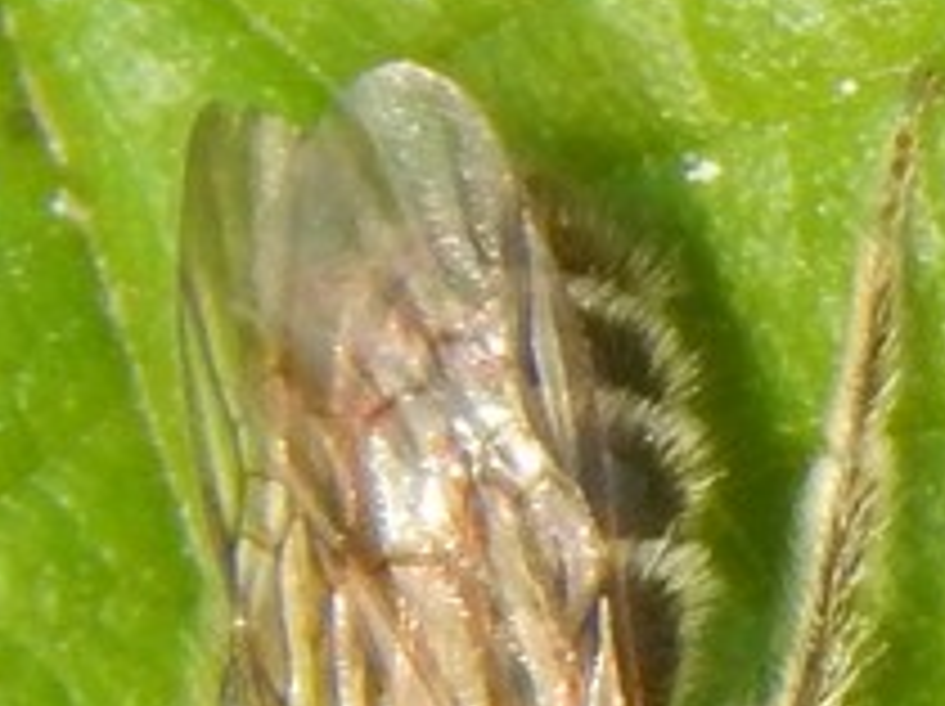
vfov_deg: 2.0
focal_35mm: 740
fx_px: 20179
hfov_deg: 2.7
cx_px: 763
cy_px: 1084
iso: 320
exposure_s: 1/250
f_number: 5.3
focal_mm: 32.8
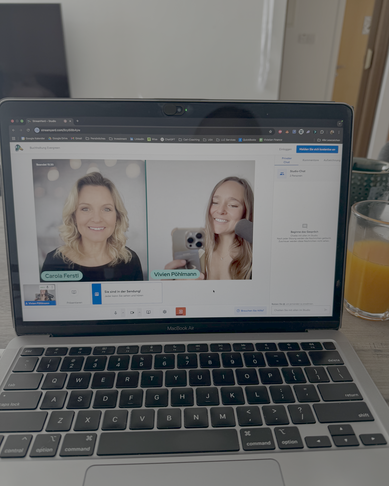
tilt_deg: -25.2
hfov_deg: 56.8
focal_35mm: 25
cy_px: 247
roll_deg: -1.3
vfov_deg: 68.1
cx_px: 194
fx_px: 360
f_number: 1.78
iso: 64
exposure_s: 1/121
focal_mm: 6.76
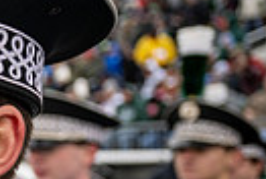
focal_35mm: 106
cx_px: -311
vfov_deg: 12.9
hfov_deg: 14.7
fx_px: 785
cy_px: 166
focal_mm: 24
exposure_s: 1/500
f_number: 2.8
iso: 160
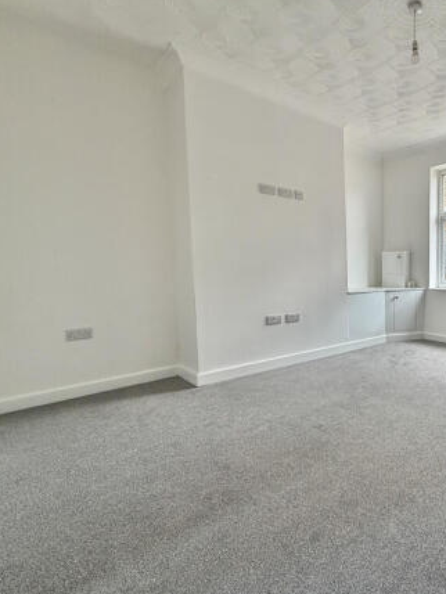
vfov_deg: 84.6
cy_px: 297
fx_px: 326
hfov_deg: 60.0
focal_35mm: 19
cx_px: 389
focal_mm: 2.22
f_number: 2.2
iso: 200
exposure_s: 1/121
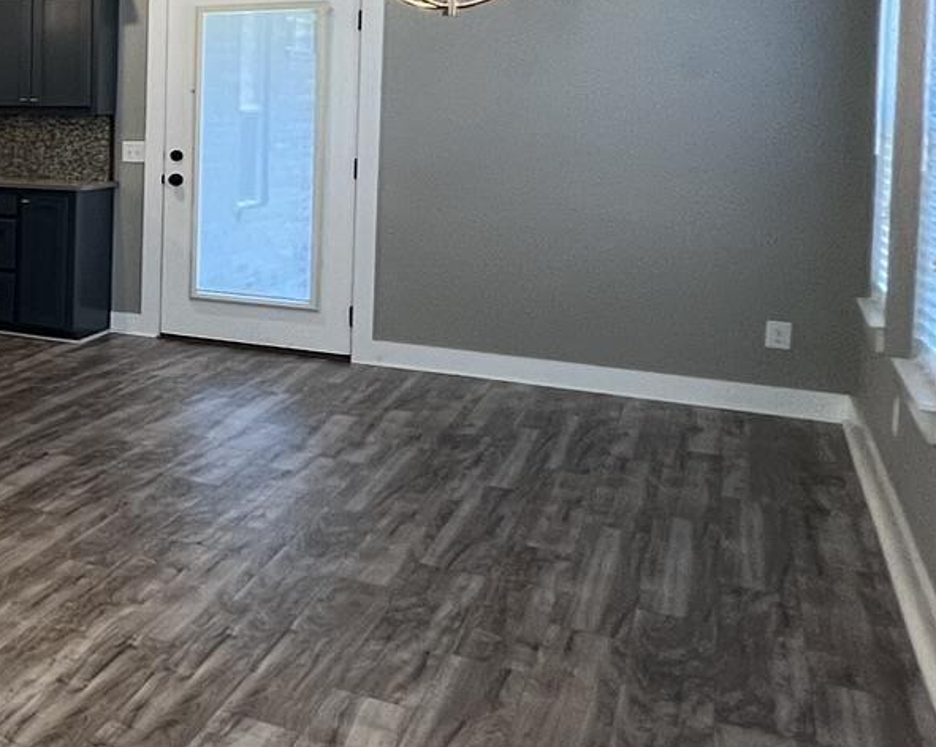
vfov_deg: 33.1
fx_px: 1218
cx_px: -603
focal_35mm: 44
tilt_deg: -2.2
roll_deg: -1.0
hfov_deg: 25.3
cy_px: 146
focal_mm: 1.57
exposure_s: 1/60
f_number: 1.8
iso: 160
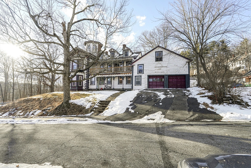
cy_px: 84
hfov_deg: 96.7
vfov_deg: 73.8
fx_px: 112
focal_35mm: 16
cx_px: 126
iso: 400
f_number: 8
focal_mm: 16
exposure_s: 1/400
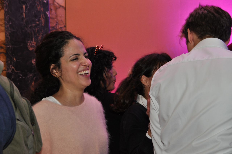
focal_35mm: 90
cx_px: 116
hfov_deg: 22.6
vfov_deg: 15.1
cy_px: 77
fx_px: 579
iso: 800
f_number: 5
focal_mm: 60
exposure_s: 1/60
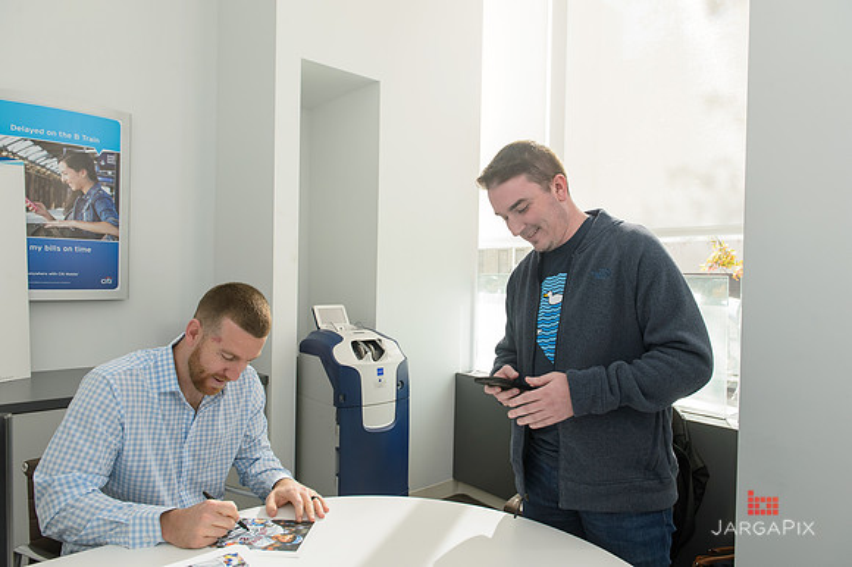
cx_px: 426
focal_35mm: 24
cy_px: 284
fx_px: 568
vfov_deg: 53.1
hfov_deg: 73.8
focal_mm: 24
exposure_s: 1/160
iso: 500
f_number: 5.6
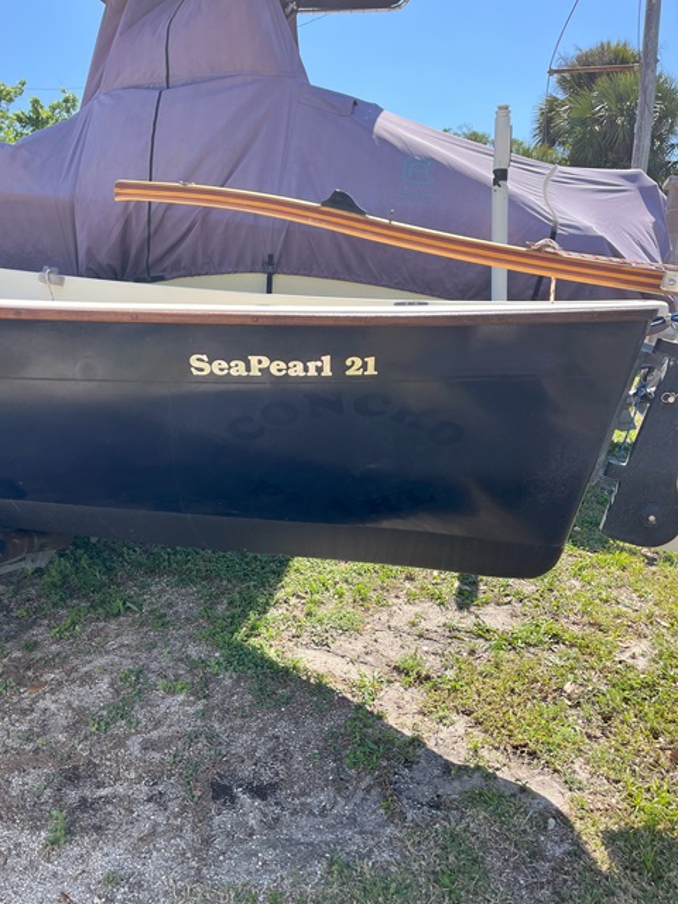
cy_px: 452
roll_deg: -1.3
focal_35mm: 26
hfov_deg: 53.1
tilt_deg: -14.4
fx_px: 679
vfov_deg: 67.3
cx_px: 339
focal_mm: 5.1
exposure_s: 1/1441
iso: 50
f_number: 1.6
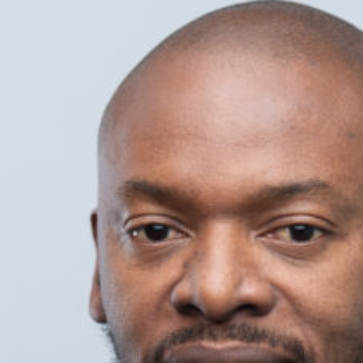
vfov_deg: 3.5
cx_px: 244
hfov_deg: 3.5
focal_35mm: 496
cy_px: 523
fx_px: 5885
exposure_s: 1/160
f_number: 4.5
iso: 50
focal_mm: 130
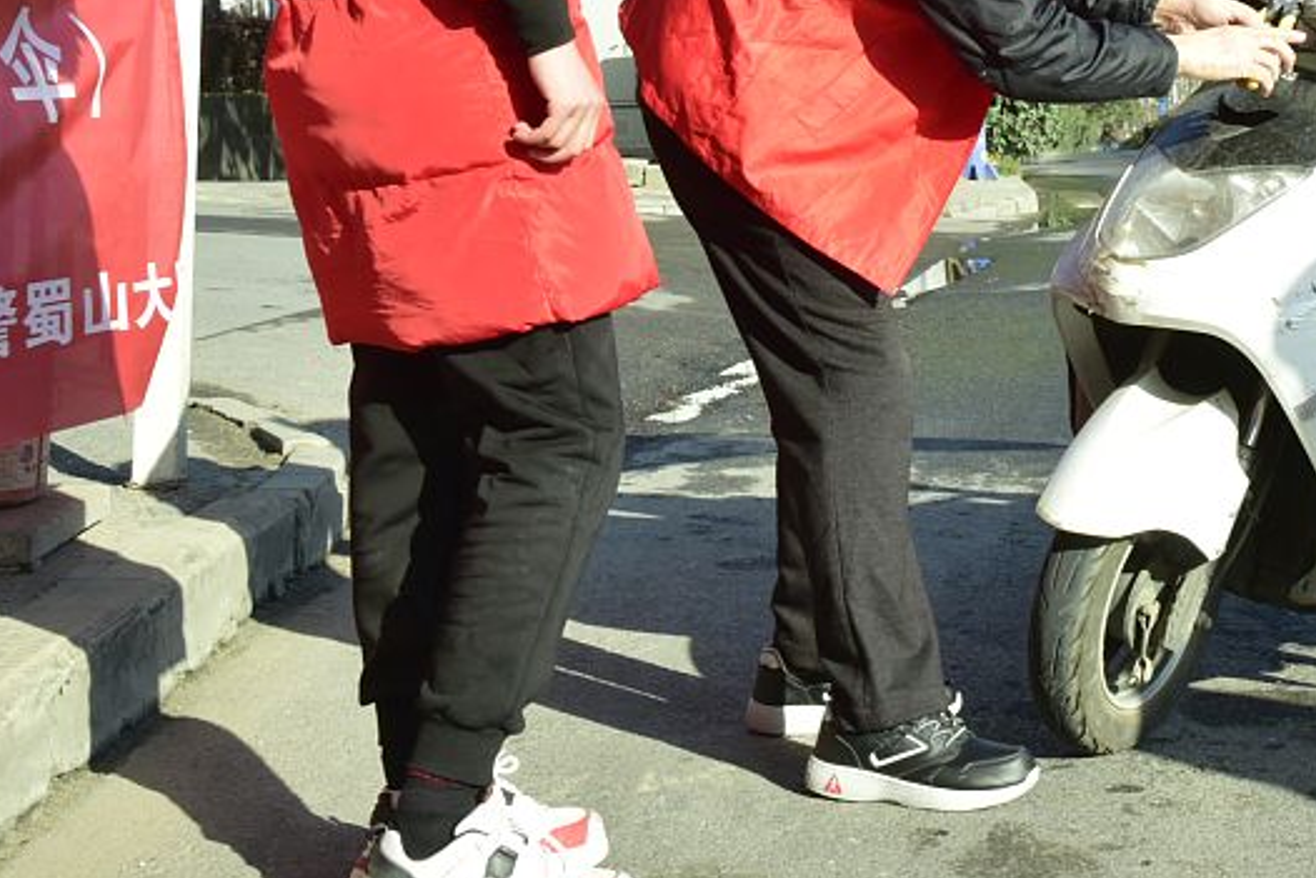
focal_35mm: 73
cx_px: 838
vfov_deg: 18.2
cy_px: -21
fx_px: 2669
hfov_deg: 27.6
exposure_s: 1/160
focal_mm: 32
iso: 800
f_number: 18
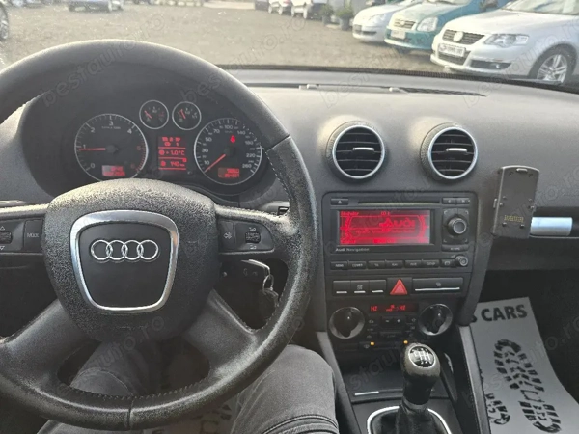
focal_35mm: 23
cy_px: 217
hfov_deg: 73.9
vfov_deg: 58.9
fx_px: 385
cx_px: 290
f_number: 1.7
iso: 40
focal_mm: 6.3
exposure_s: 1/182
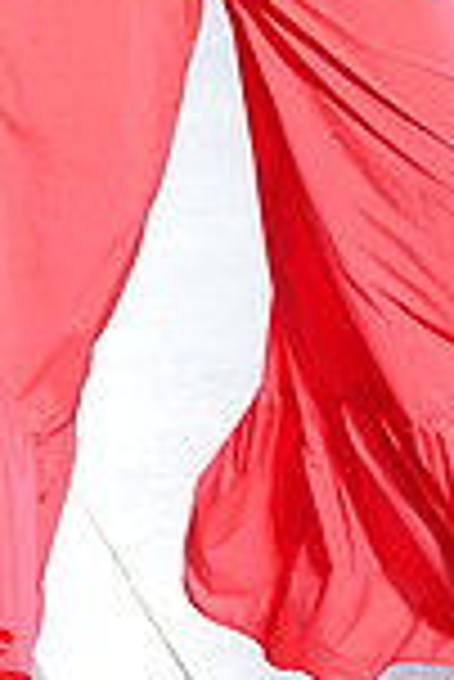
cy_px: -491
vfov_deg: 6.4
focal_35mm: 318
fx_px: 6001
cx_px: -173
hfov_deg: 4.3
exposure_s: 1/500
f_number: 2.8
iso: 1600
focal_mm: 83
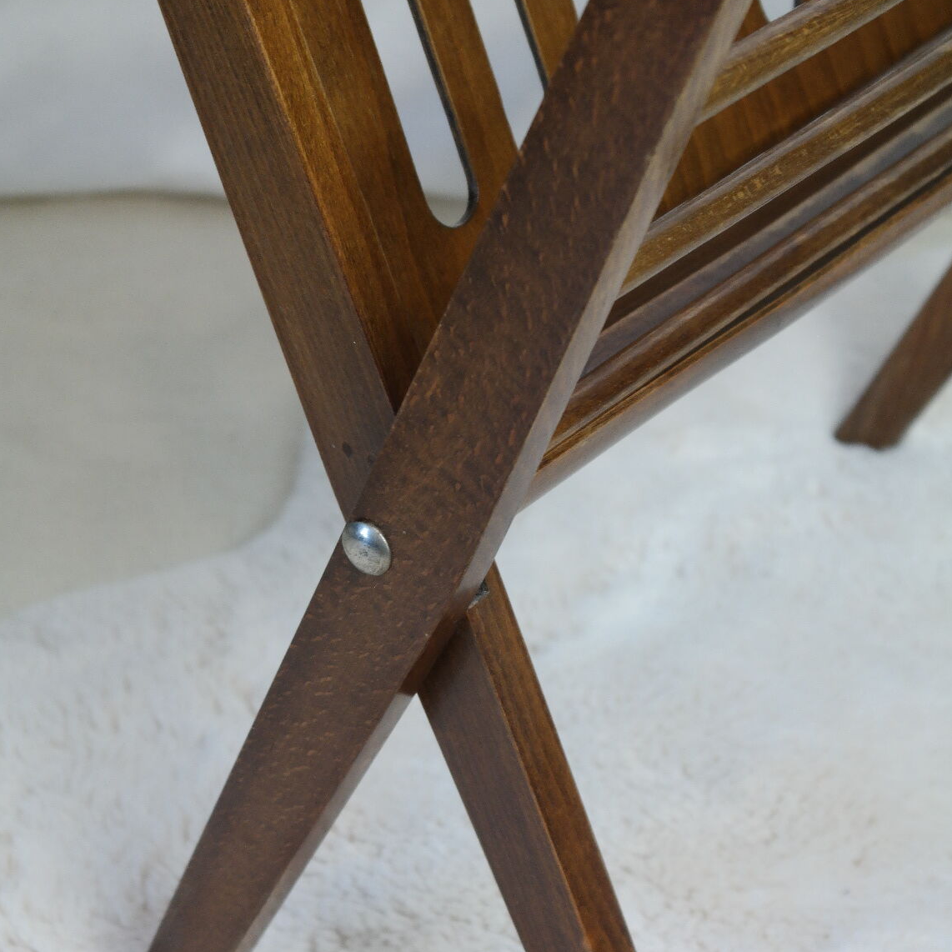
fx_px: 3080
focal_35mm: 99
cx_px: 477
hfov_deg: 17.6
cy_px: 588
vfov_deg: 17.5
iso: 800
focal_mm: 50
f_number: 5.6
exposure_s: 1/30
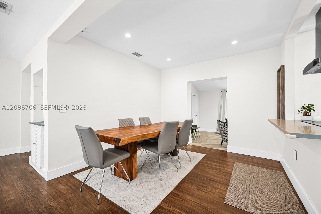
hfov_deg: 104.2
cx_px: 160
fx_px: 125
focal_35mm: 14
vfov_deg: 81.3
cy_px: 107
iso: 125
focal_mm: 14
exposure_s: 1/15
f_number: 4
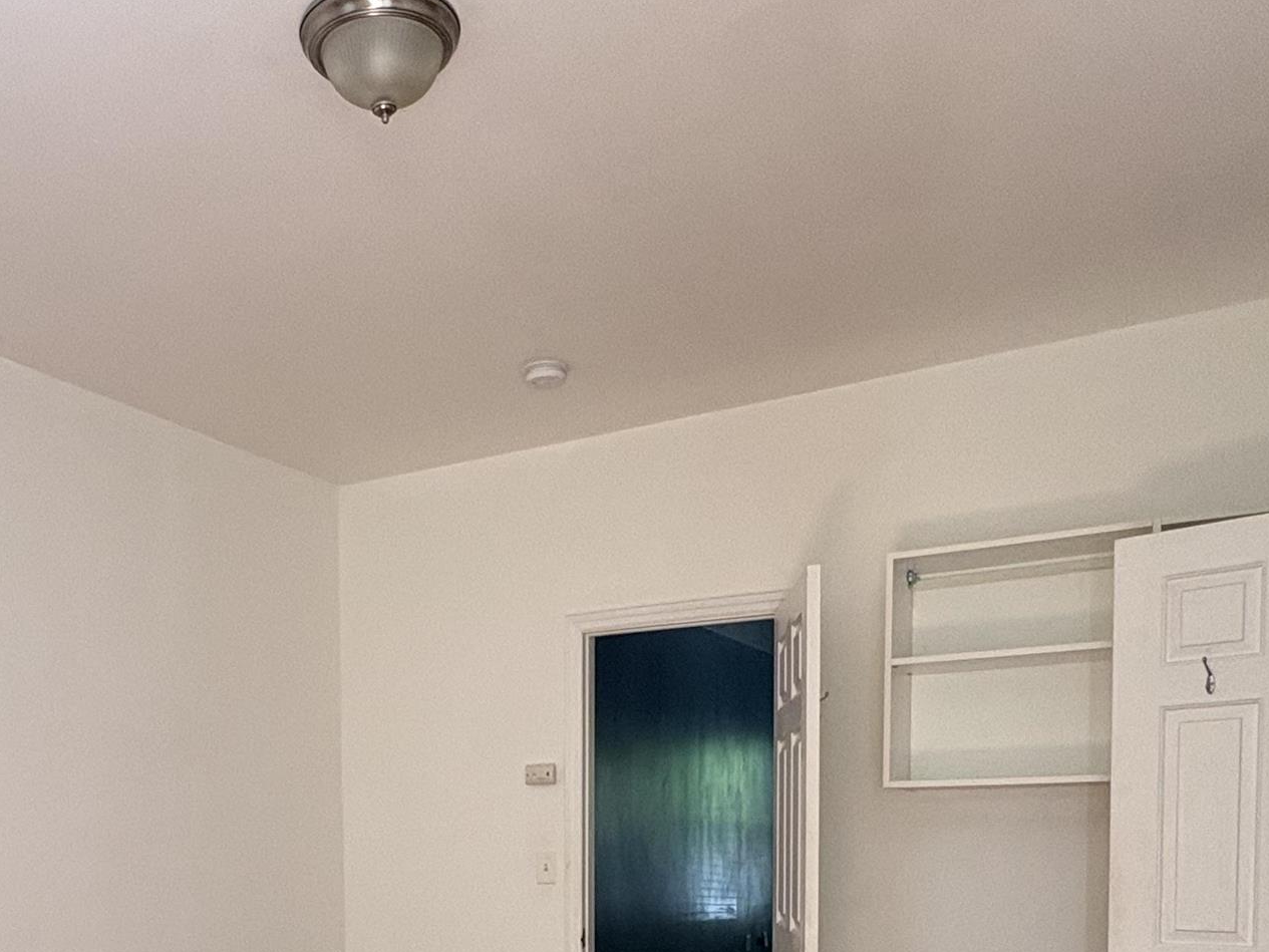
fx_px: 1247
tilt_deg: -3.9
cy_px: 925
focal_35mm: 34
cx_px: 414
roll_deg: +1.1
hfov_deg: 52.8
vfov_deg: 37.8
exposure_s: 1/91
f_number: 2.2
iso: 250
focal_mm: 2.22
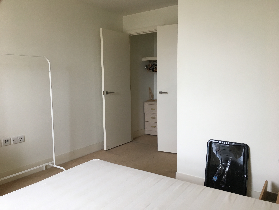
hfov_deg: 61.7
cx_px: 140
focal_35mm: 29
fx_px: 234
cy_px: 105
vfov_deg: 48.2
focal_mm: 4.15
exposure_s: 1/33
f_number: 2.2
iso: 40
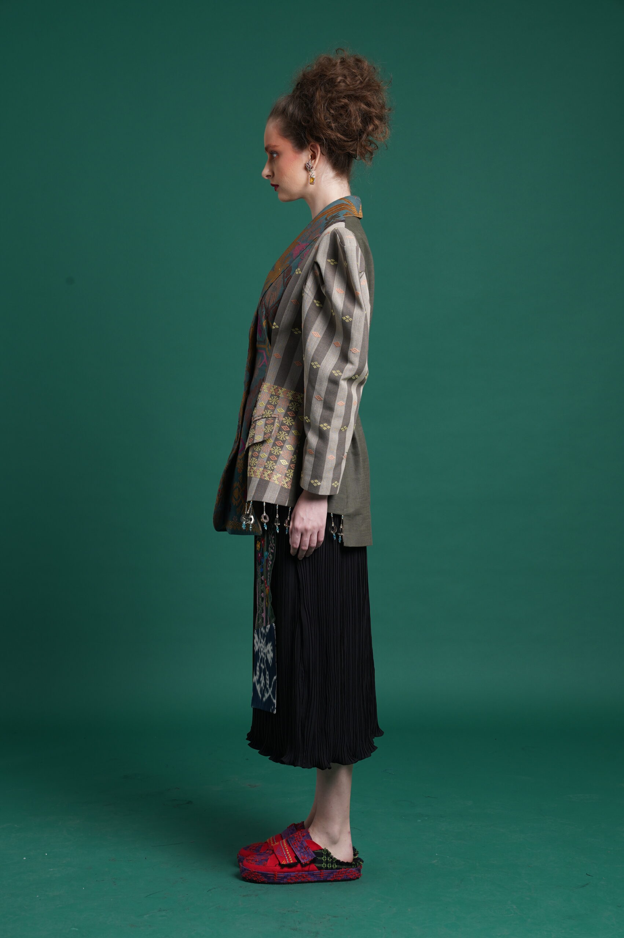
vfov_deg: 29.7
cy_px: 469
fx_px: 1771
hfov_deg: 20.0
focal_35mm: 68
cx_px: 312
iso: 200
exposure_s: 1/125
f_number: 9
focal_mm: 68
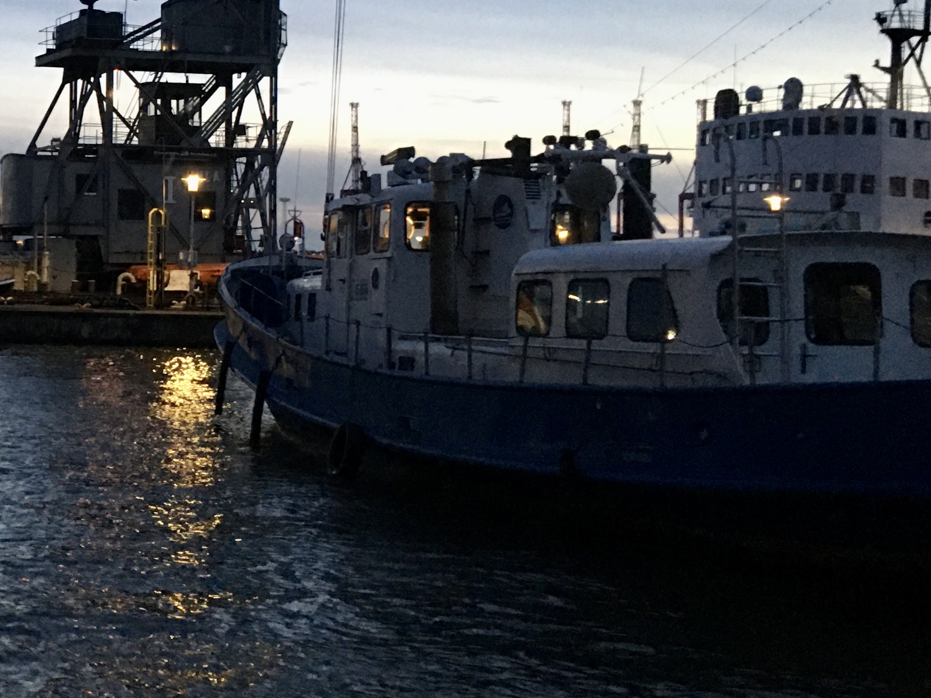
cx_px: -134
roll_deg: -2.5
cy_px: 210
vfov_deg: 21.8
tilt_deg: +3.2
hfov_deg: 26.3
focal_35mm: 67
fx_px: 1802
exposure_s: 1/8
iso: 125
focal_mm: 4.15
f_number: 2.2
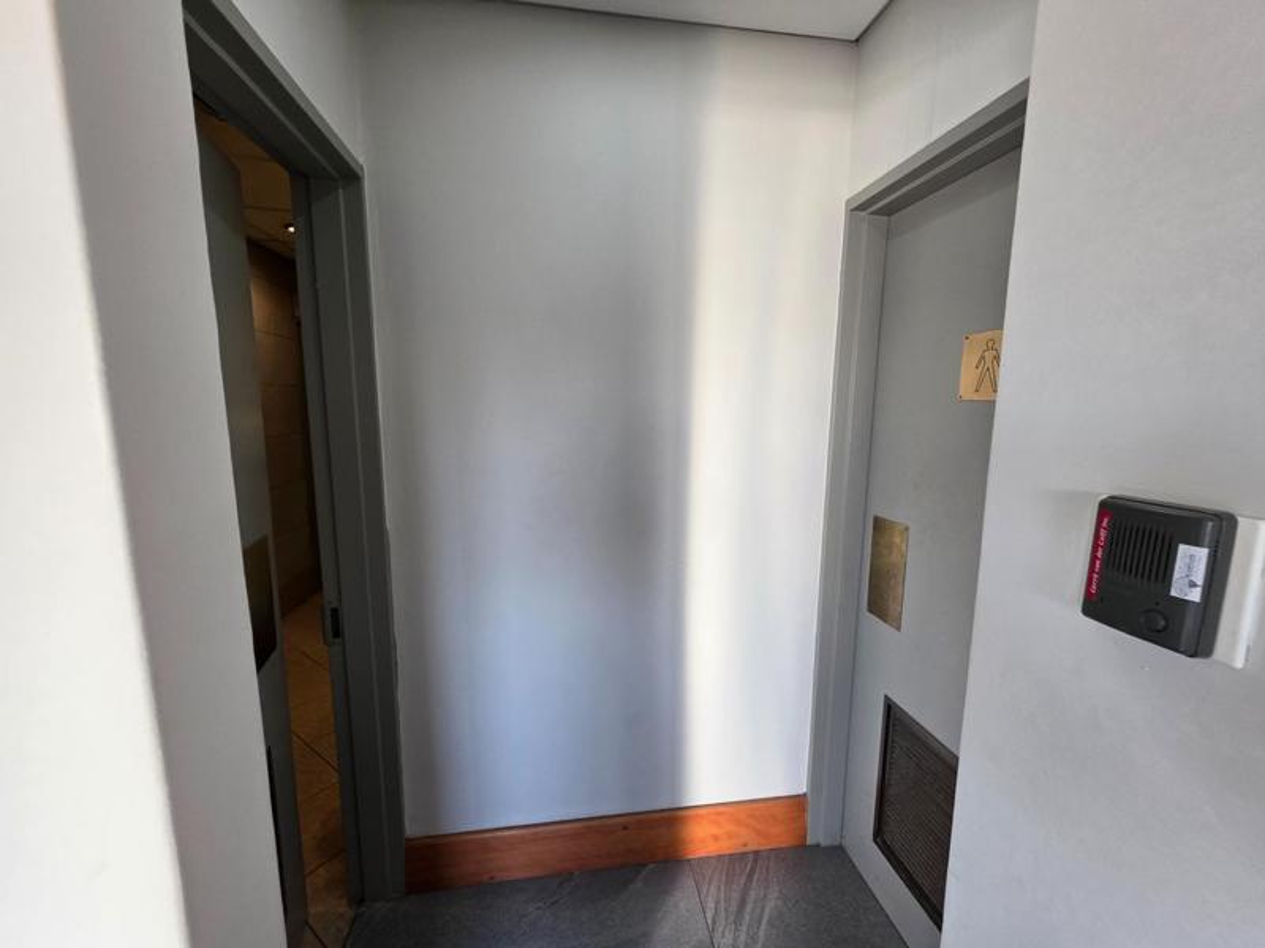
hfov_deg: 106.2
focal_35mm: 13
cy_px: 474
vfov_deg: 89.9
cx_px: 632
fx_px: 475
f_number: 1.9
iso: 125
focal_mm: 2.2
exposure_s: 1/100
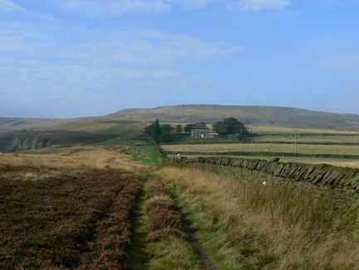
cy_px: 135
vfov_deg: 39.7
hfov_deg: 51.4
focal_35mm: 36
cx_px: 180
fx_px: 373
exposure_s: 1/400
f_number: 5.6
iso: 80
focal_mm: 6
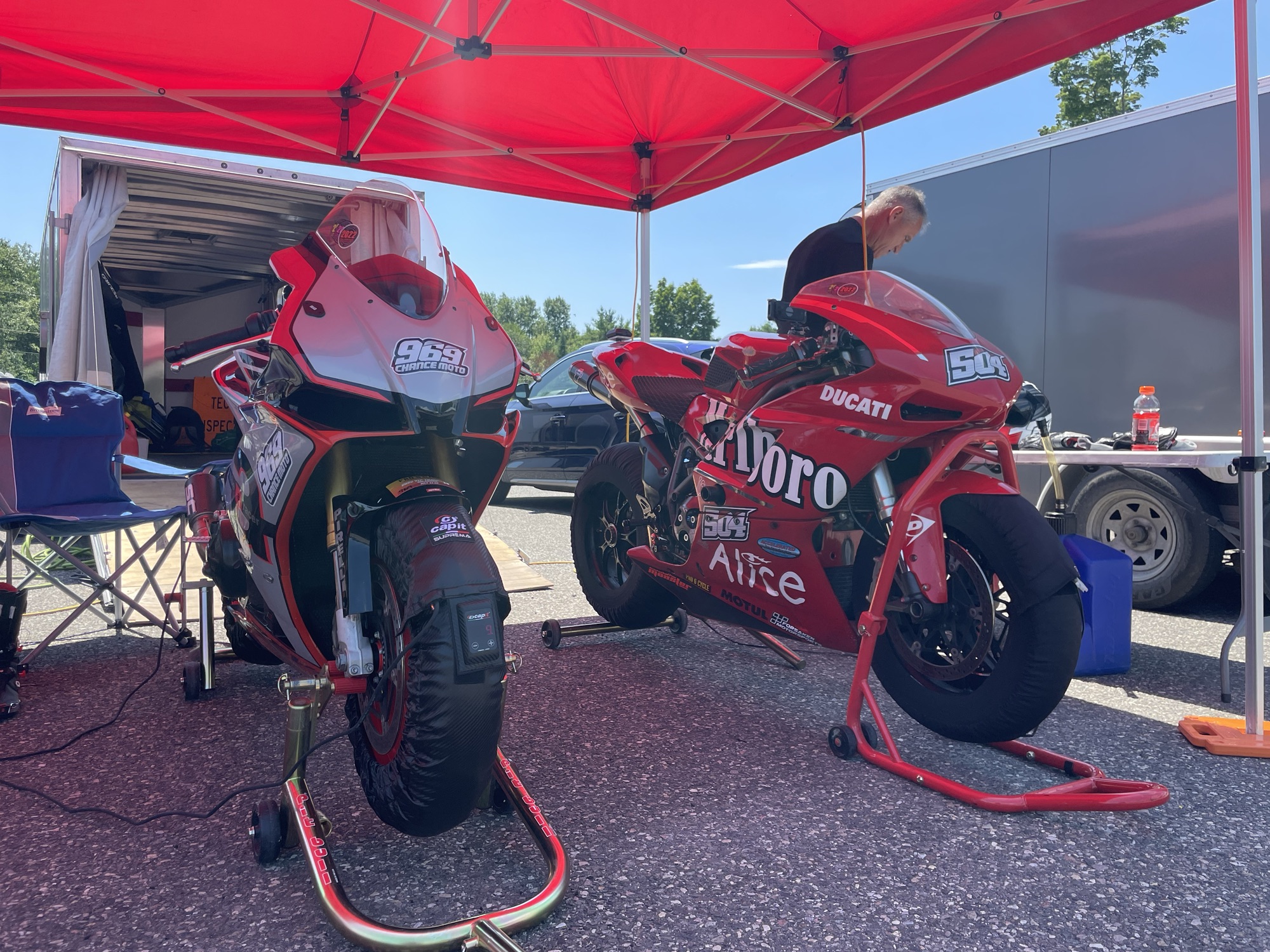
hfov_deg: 67.3
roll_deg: -0.8
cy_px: 476
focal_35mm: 26
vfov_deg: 53.1
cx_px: 635
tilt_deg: -2.0
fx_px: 954
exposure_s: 1/1006
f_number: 1.6
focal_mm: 4.2
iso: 32
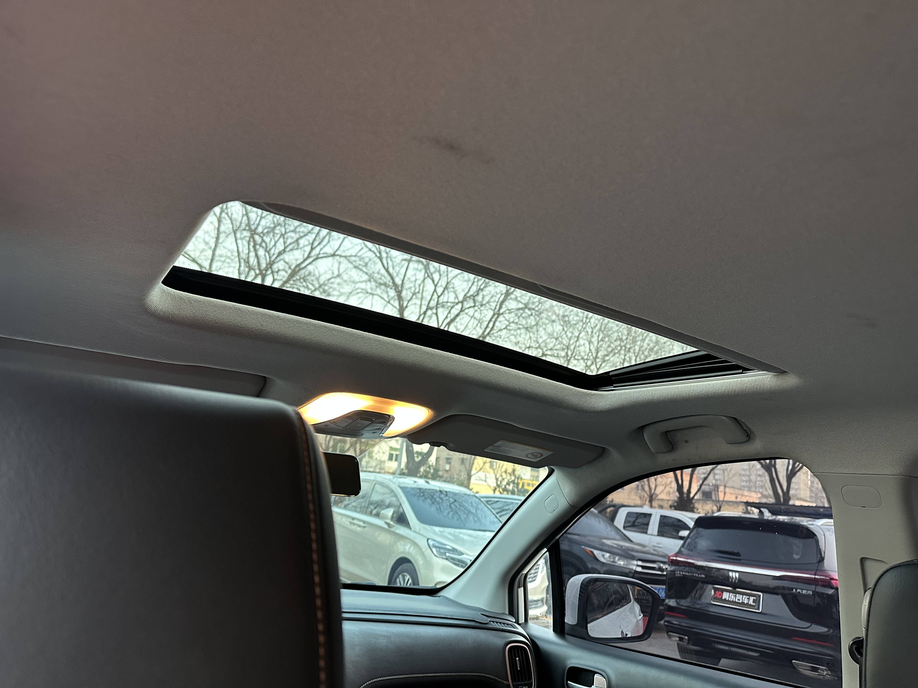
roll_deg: -6.2
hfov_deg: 71.6
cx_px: 459
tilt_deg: +13.8
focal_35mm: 24
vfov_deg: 56.8
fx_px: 636
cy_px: 344
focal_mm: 6.86
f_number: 1.78
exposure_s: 1/60
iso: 320
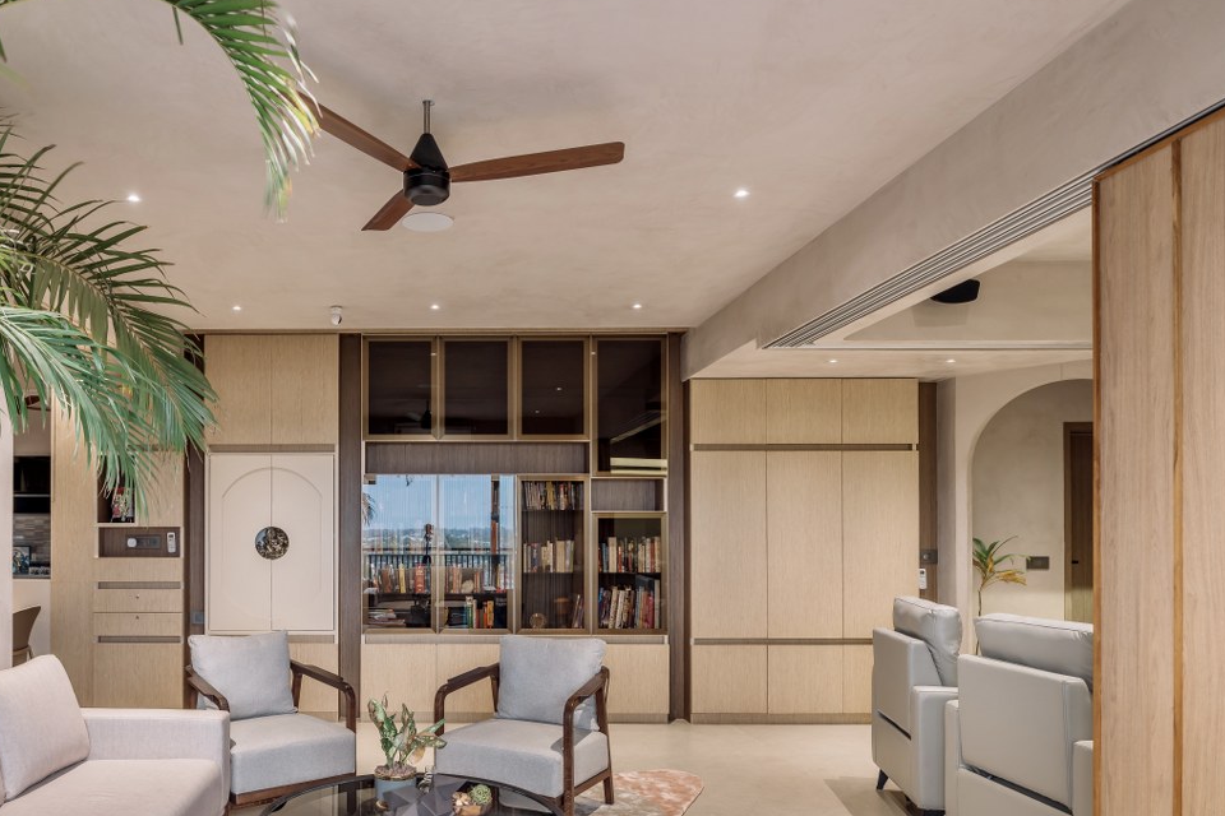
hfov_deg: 71.7
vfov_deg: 52.4
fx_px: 817
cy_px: 525
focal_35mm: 24
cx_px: 415
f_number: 8
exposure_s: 1/3
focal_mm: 18
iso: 200
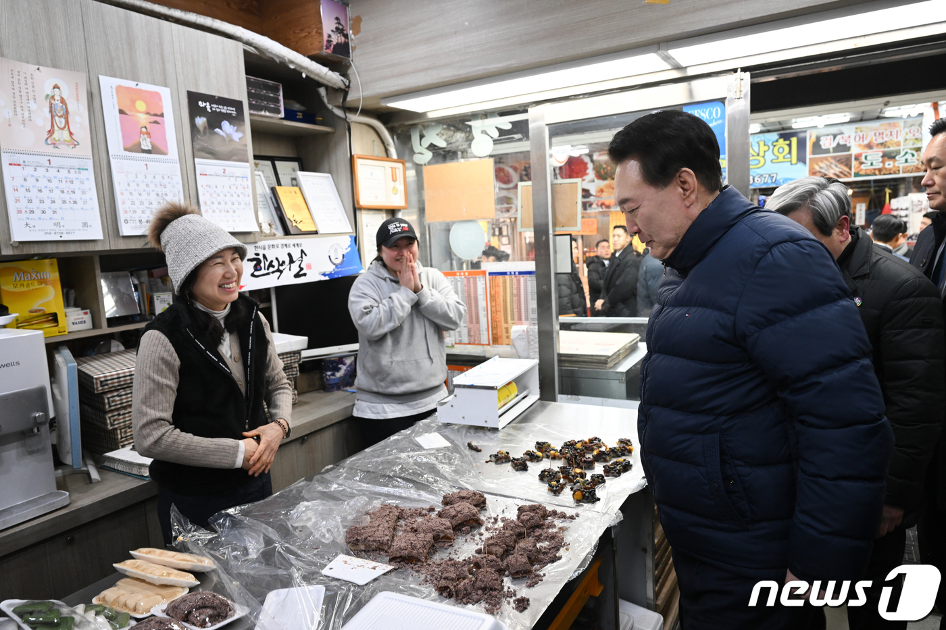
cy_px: 315
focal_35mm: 24
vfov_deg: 53.1
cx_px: 473
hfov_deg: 73.8
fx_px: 631
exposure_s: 1/320
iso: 1600
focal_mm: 24
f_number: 4.5
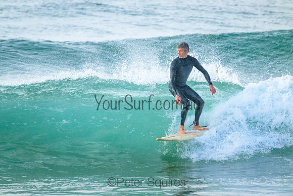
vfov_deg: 1.7
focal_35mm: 800
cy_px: 98
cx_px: 146
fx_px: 6512
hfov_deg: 2.6
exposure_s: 1/1000
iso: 12800
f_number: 11
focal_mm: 800
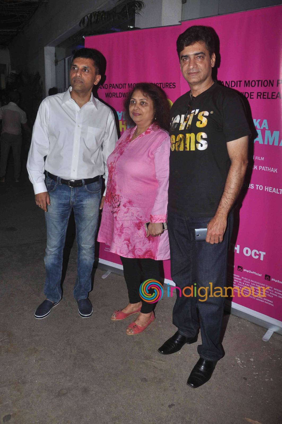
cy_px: 212
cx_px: 141
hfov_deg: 41.6
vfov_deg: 59.5
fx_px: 371
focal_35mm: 32
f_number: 9
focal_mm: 21
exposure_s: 1/200
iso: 640
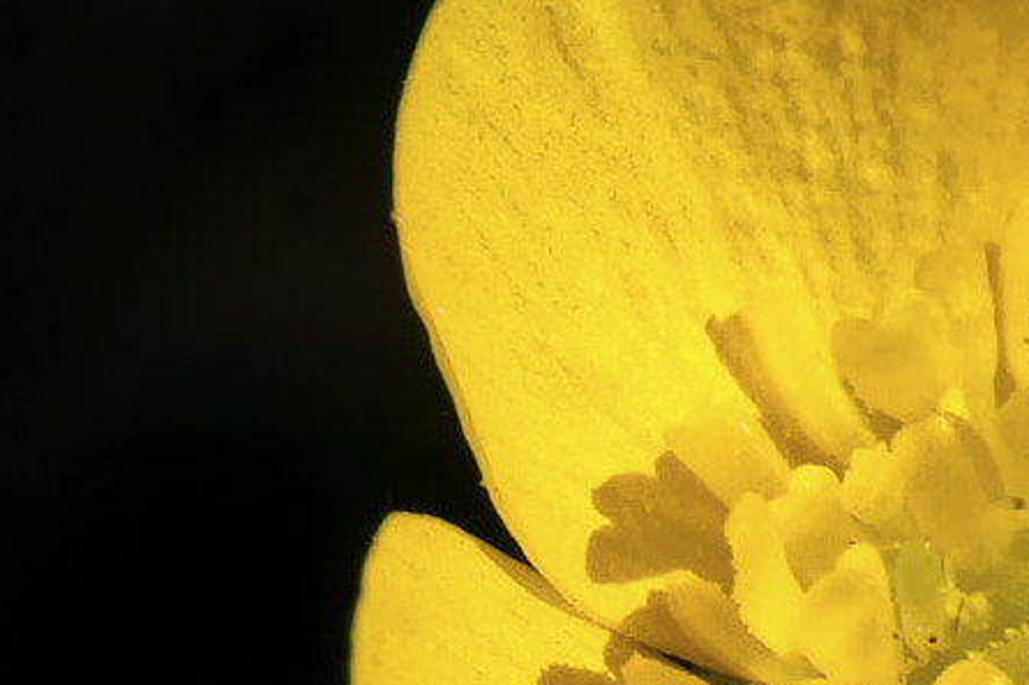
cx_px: 1248
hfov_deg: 7.6
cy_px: 547
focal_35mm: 269
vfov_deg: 5.1
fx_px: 7686
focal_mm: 50
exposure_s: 1/160
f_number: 18
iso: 400
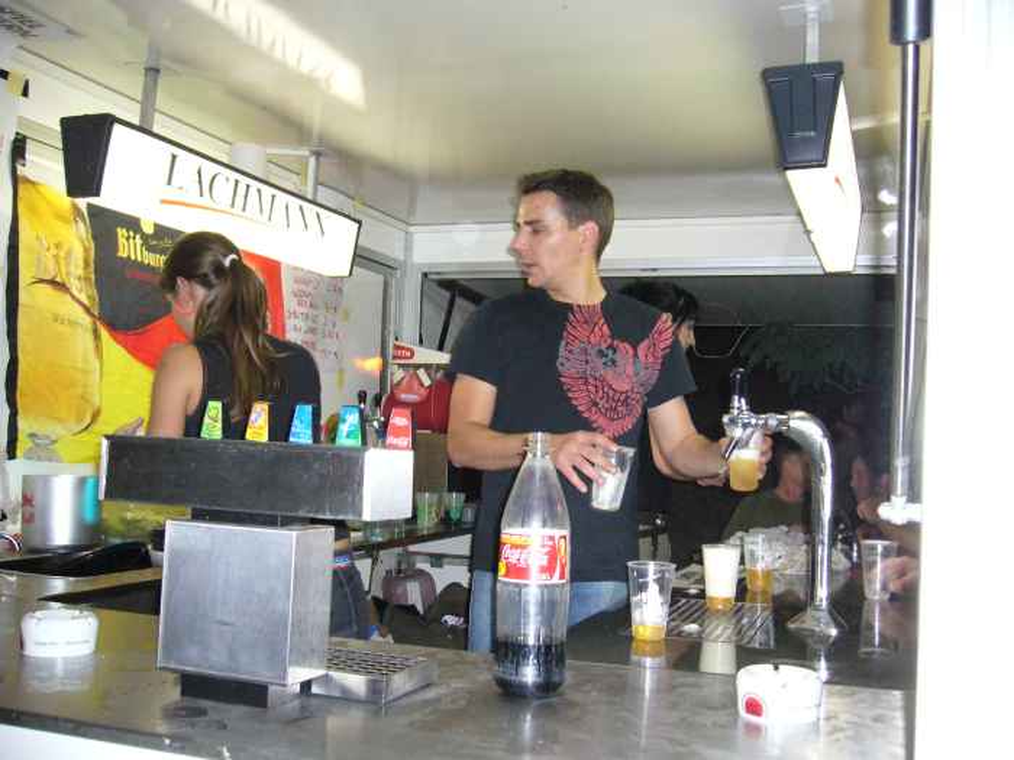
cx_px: 507
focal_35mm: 35
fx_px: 1025
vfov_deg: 40.7
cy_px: 380
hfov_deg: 52.6
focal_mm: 5.8
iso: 320
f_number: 2.8
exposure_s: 1/60
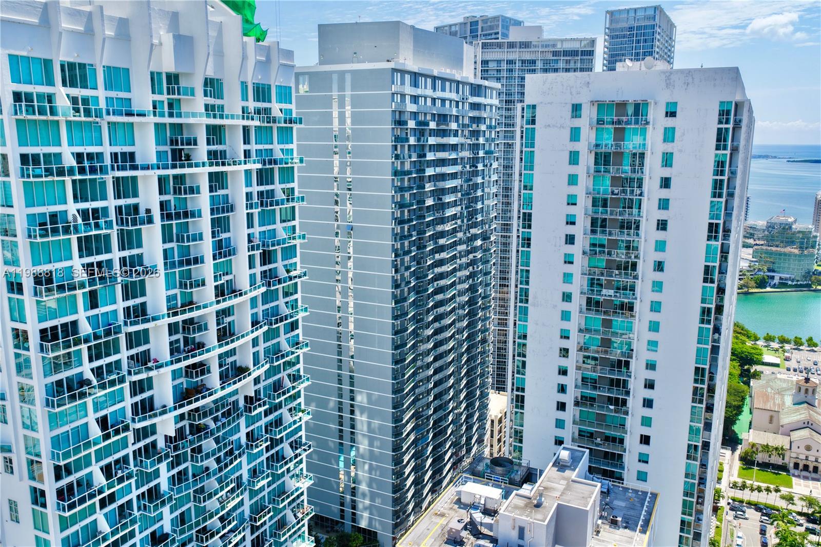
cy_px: 274
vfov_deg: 46.4
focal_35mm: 28
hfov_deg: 65.5
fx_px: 638
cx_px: 410
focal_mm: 14.45
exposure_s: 1/640
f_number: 2.8
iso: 100
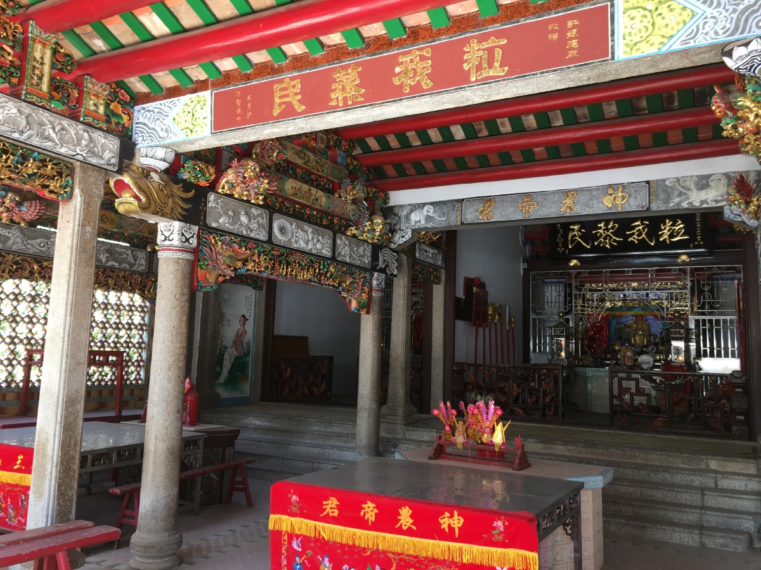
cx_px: 380
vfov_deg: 48.2
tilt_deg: +7.3
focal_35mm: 29
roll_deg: -1.8
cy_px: 285
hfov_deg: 61.7
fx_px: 638
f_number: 2.2
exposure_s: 1/50
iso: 32
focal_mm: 4.15
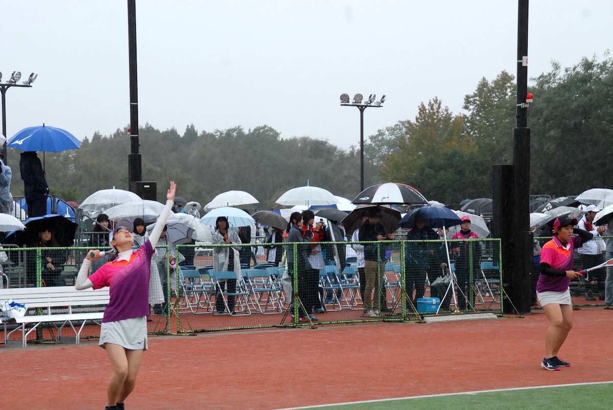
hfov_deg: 18.9
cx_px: 306
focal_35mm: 108
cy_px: 205
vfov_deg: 12.7
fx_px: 1841
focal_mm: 72
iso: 800
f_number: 8
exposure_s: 1/250
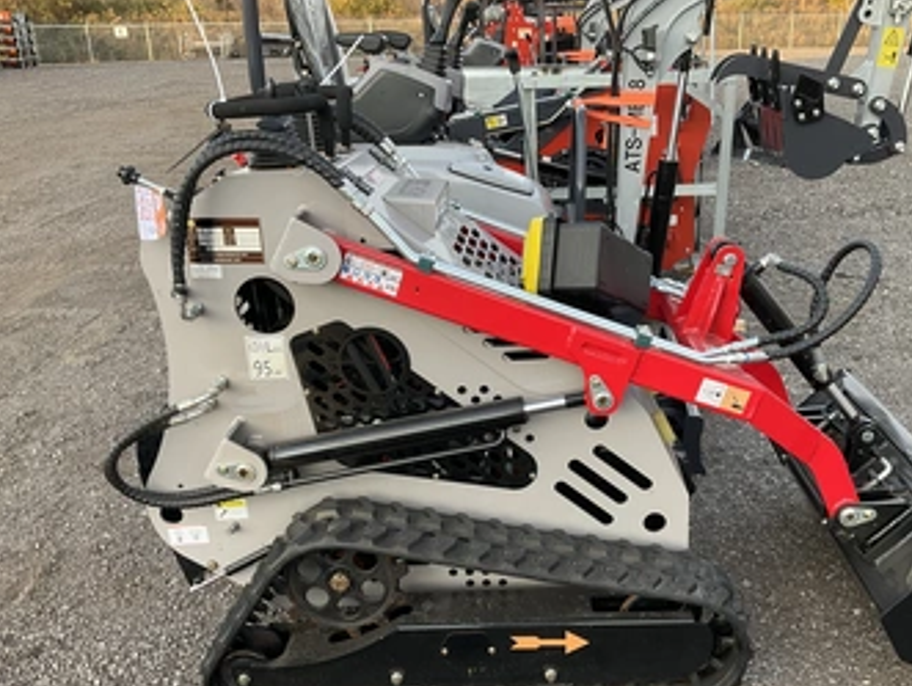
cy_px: 402
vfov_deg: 40.6
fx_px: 923
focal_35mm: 35
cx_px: 518
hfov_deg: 52.4
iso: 40
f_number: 1.8
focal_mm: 3
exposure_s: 1/122
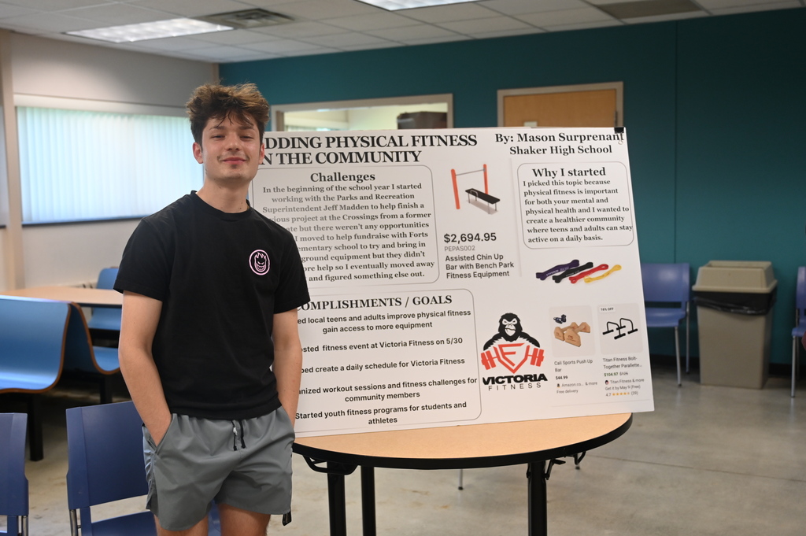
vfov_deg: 33.3
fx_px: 895
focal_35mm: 40
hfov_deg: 48.5
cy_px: 268
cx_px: 403
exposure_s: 1/125
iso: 1100
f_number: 4
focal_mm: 40
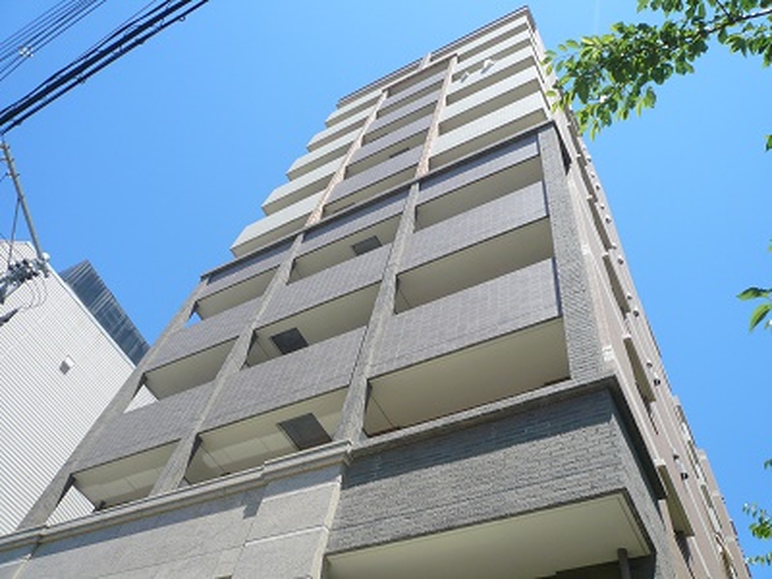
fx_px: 624
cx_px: 386
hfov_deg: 63.4
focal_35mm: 28
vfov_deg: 49.7
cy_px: 290
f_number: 8
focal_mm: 4.6
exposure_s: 1/125
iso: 100
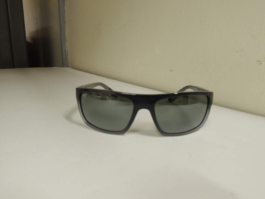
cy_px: 100
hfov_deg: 63.4
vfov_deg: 49.7
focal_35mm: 28
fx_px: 214
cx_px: 132
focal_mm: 4.9
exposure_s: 1/15
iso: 400
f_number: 3.1
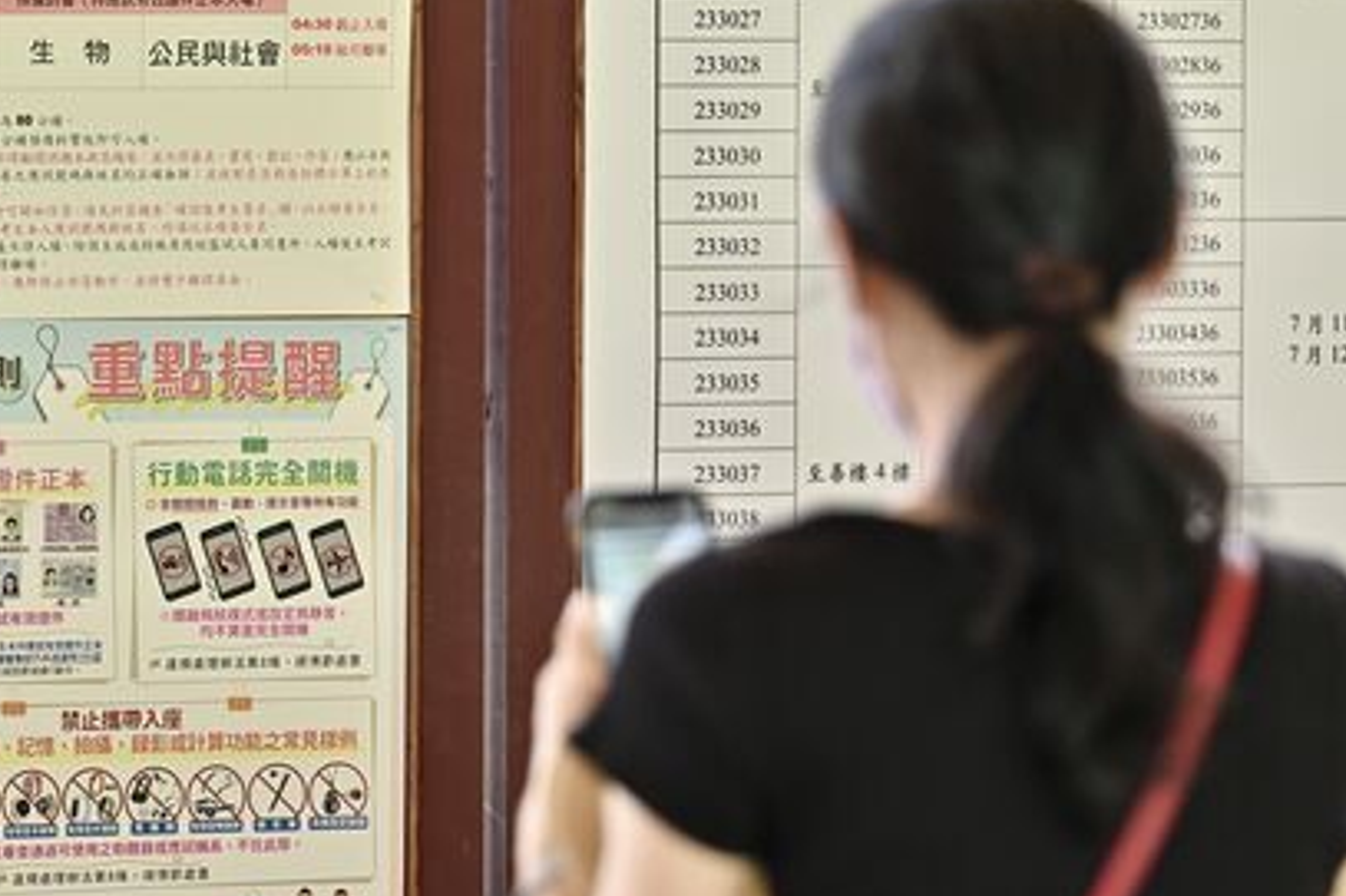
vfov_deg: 6.2
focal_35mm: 221
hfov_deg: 9.3
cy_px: 355
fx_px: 8259
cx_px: 410
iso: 500
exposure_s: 1/250
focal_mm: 150
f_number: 3.5
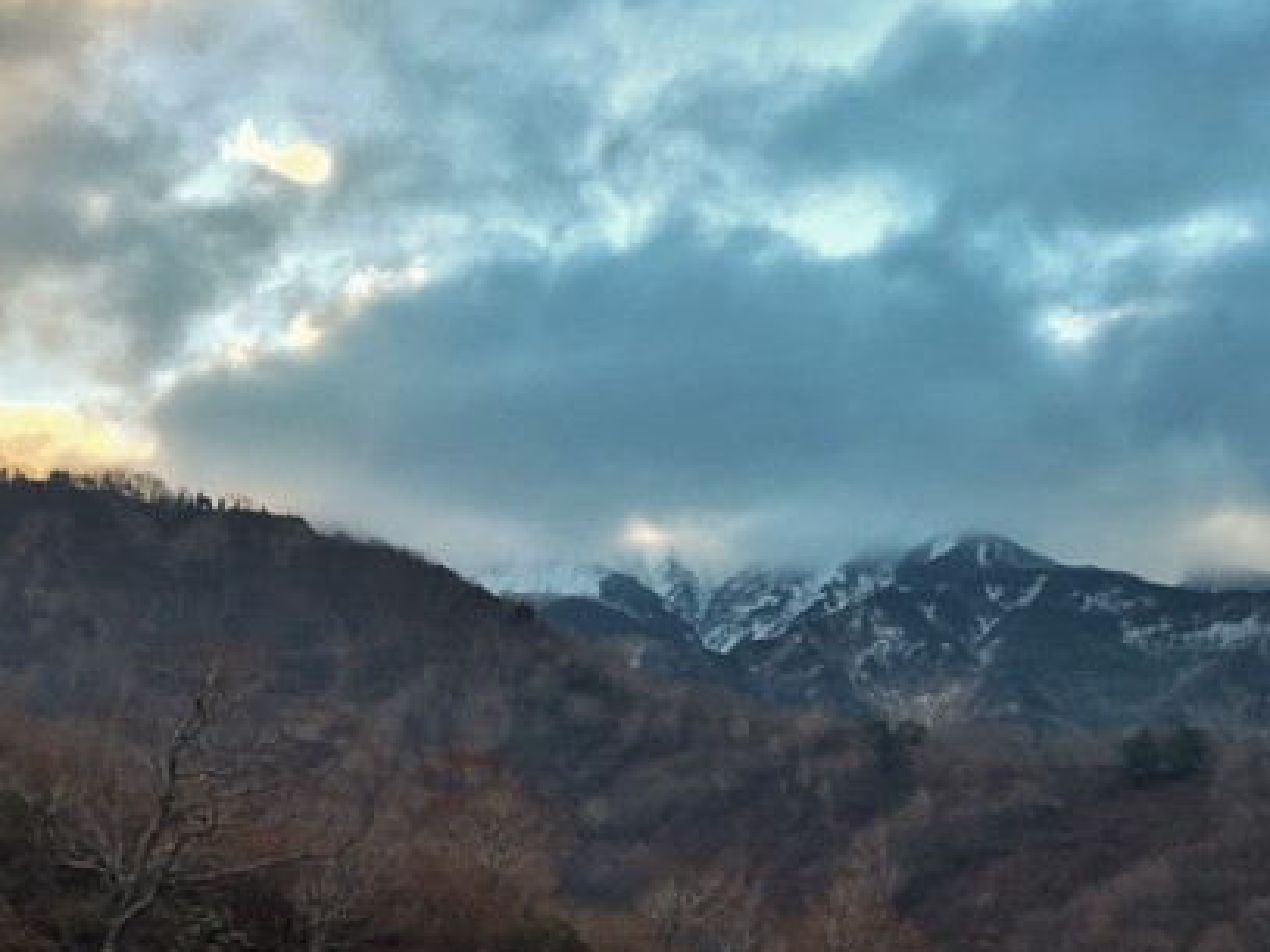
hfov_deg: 33.4
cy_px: 755
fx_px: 2091
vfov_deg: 25.2
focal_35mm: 57
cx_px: 874
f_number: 2.2
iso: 25
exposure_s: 1/120
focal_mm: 4.15
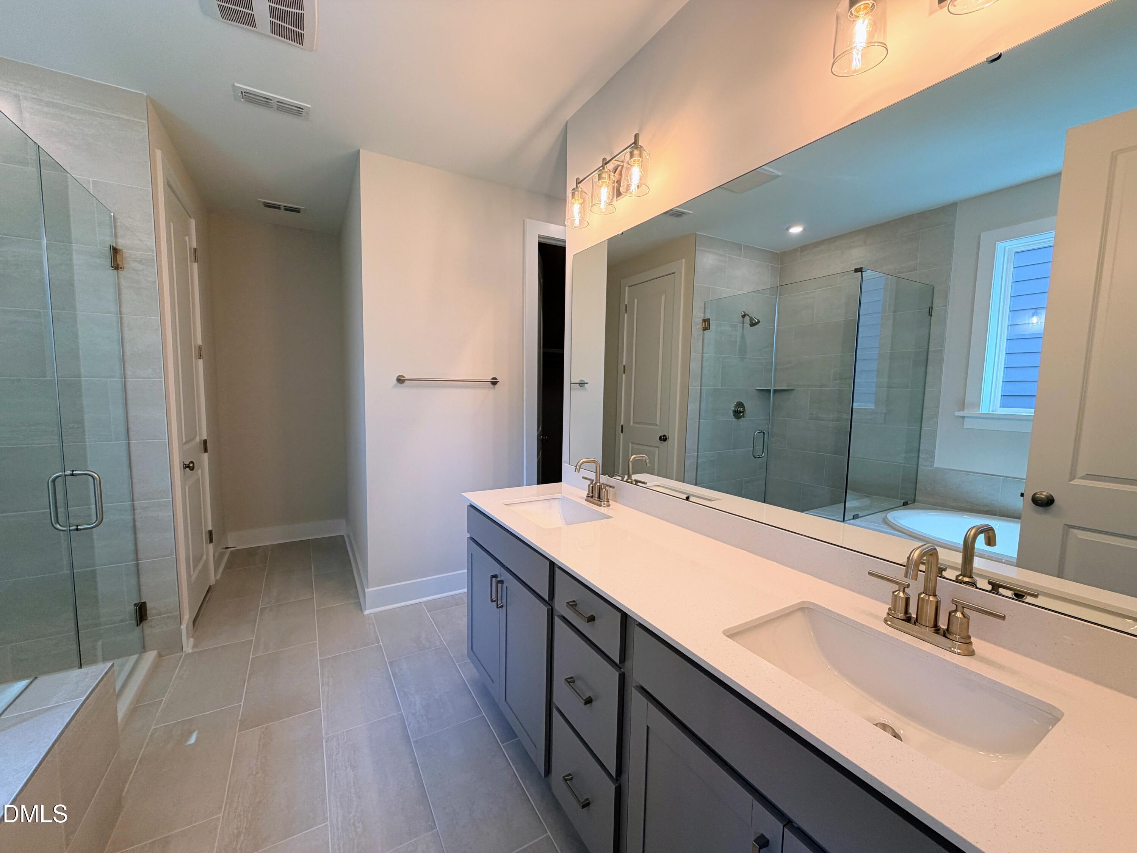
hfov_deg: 102.1
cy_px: 426
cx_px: 568
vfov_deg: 85.7
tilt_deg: -4.5
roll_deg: -0.1
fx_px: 460
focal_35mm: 14
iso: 100
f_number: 2.2
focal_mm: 2.22
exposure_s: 1/120
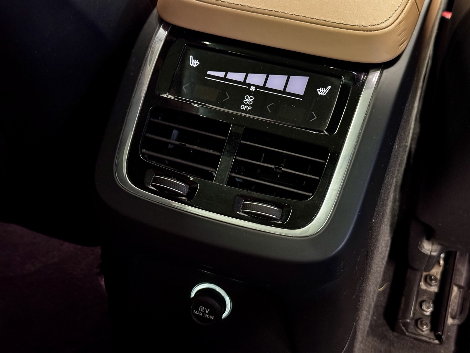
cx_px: 235
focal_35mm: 48
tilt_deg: -47.8
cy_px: 176
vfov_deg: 30.3
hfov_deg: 39.7
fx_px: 652
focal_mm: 6.76
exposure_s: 1/20
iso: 1000
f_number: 1.78
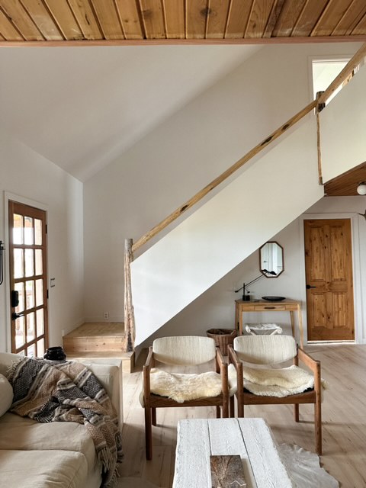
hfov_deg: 56.8
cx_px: 183
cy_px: 244
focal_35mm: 24
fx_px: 338
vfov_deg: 71.6
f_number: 1.8
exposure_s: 1/120
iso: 200
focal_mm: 6.86
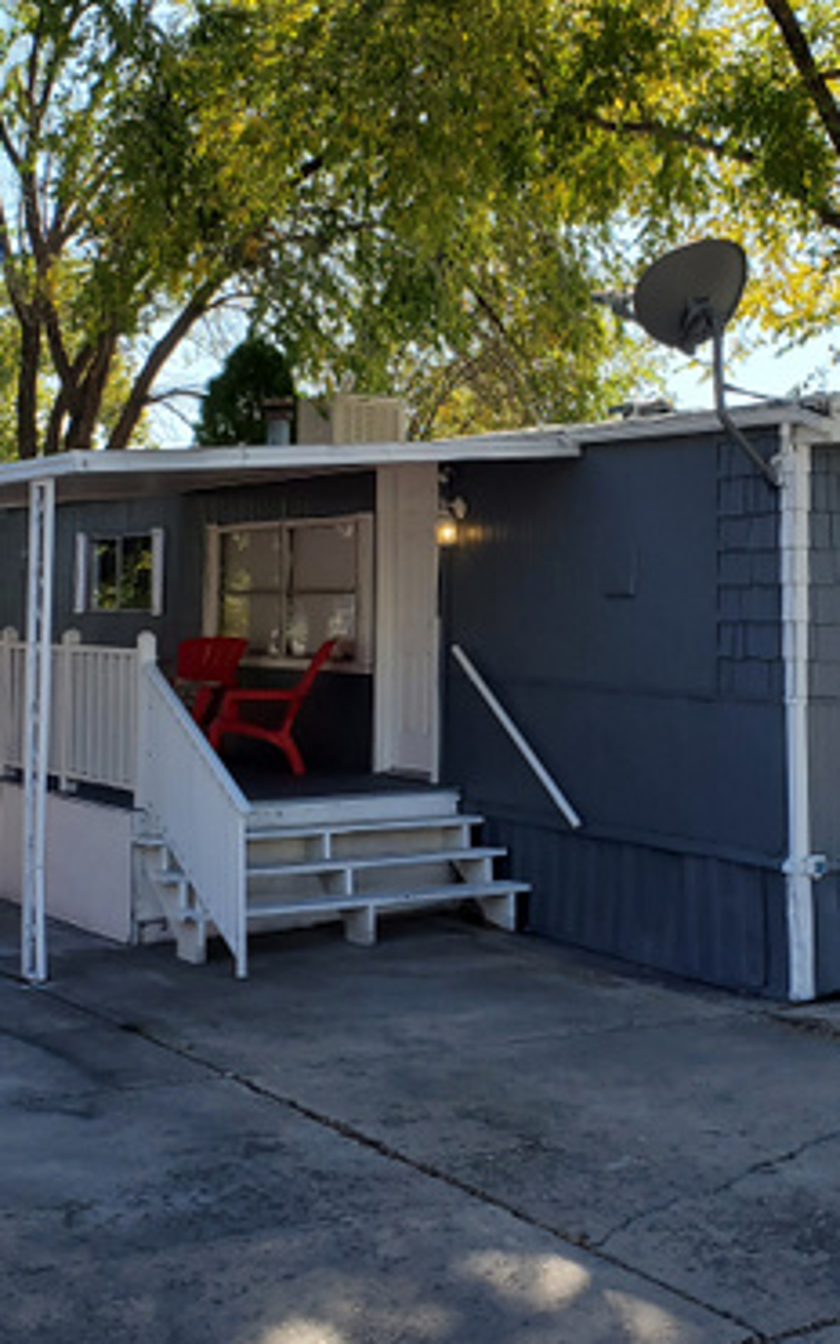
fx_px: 2087
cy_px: 478
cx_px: 514
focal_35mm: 57
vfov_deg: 35.4
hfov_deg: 22.7
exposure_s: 1/1135
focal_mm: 4.3
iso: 50
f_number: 2.4
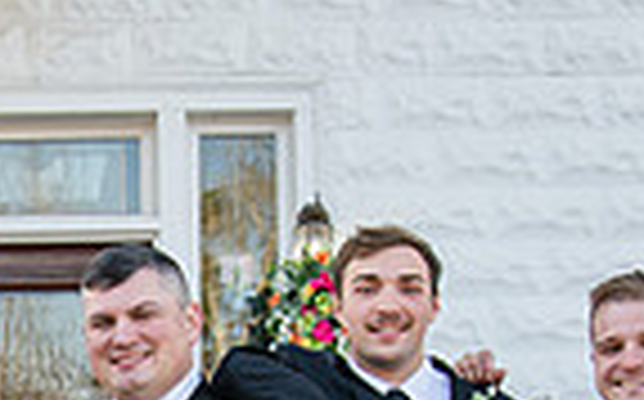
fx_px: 2244
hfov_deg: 15.9
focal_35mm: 128
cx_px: -75
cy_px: 640
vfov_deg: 9.8
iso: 250
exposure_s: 1/250
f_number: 3.5
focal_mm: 29
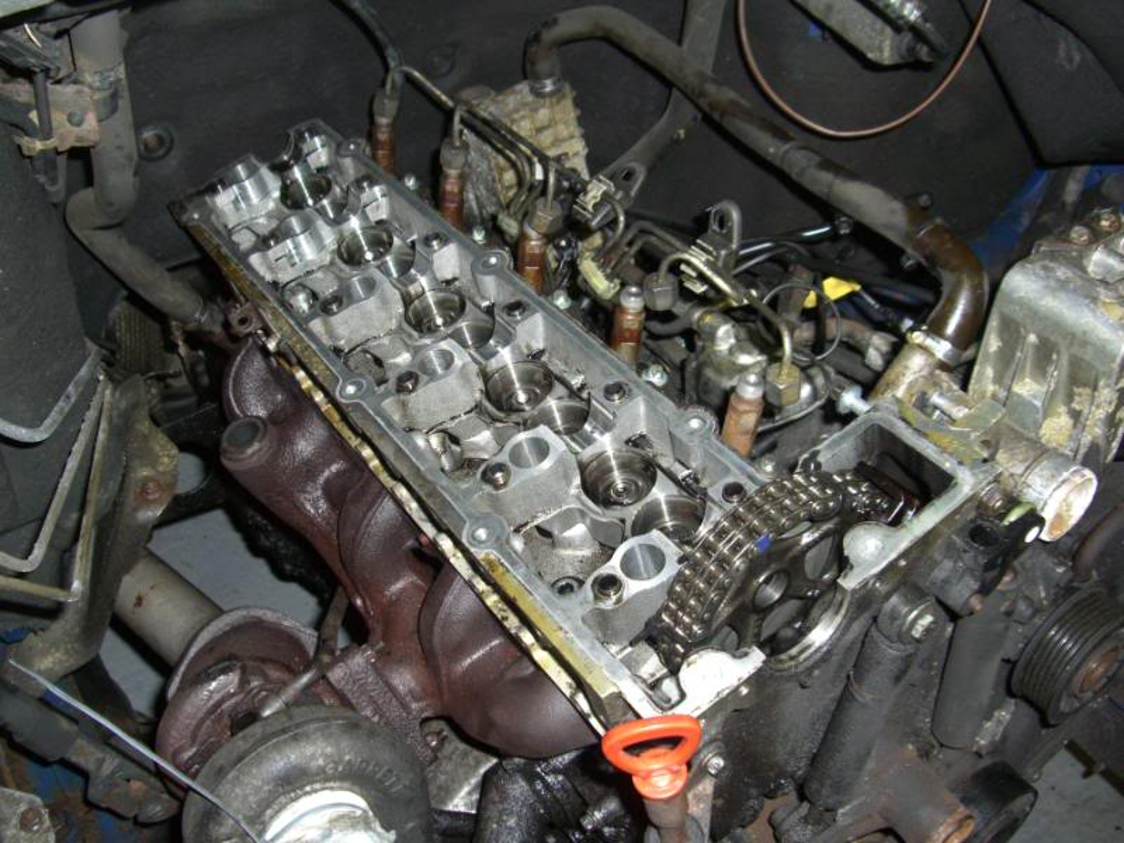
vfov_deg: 37.7
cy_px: 422
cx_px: 562
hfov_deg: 49.0
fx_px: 1234
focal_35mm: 38
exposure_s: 1/60
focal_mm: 7.9
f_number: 2.8
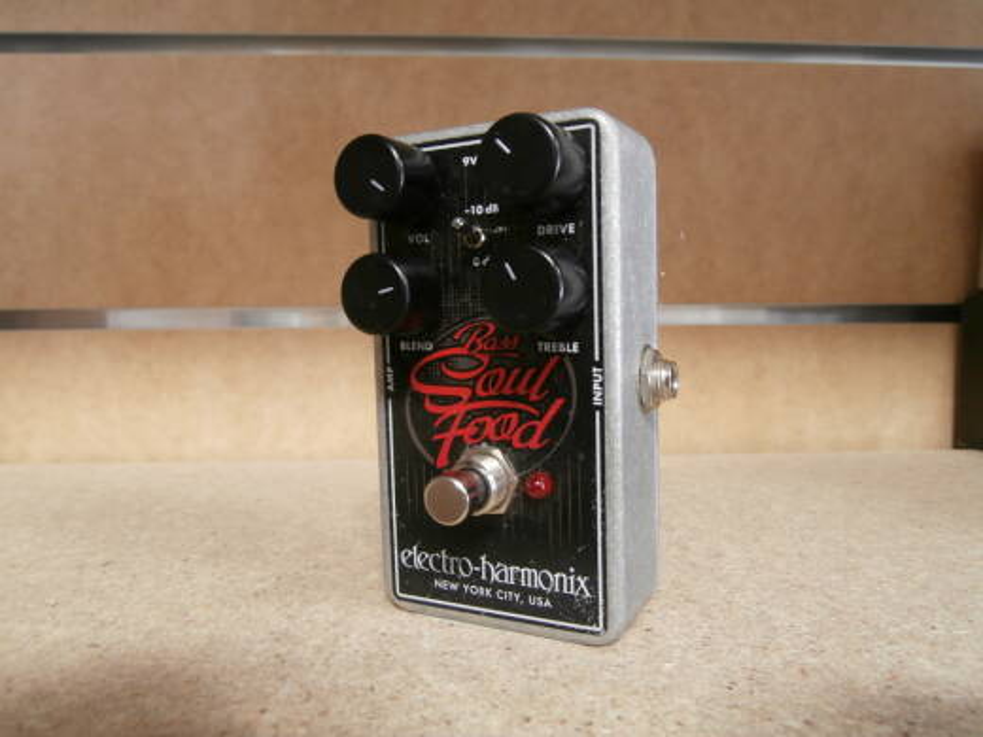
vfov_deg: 56.8
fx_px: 682
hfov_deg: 71.6
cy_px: 368
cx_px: 492
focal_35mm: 24
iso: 200
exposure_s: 1/4
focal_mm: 4.2
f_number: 3
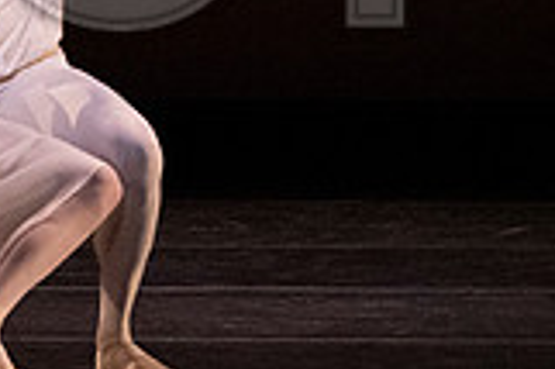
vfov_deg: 1.1
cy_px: -119
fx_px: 18650
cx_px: -265
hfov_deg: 1.7
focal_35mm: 1211
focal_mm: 336
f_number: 5.6
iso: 20000
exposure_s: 1/400
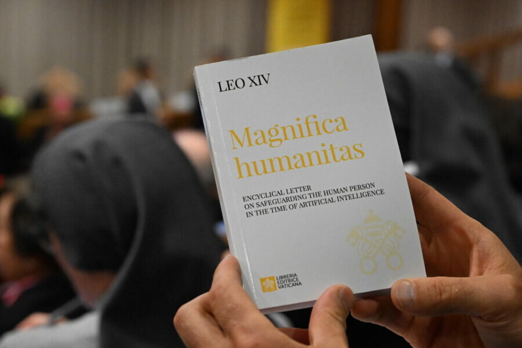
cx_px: 261
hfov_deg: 28.5
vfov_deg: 19.2
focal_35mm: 71
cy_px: 174
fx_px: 1029
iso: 8000
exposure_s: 1/160
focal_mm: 71
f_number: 5.6
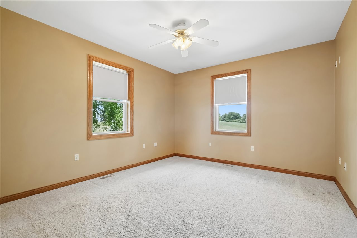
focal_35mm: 16
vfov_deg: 73.7
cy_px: 119
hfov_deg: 96.7
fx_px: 159
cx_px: 178
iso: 400
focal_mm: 16
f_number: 10
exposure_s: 1/6
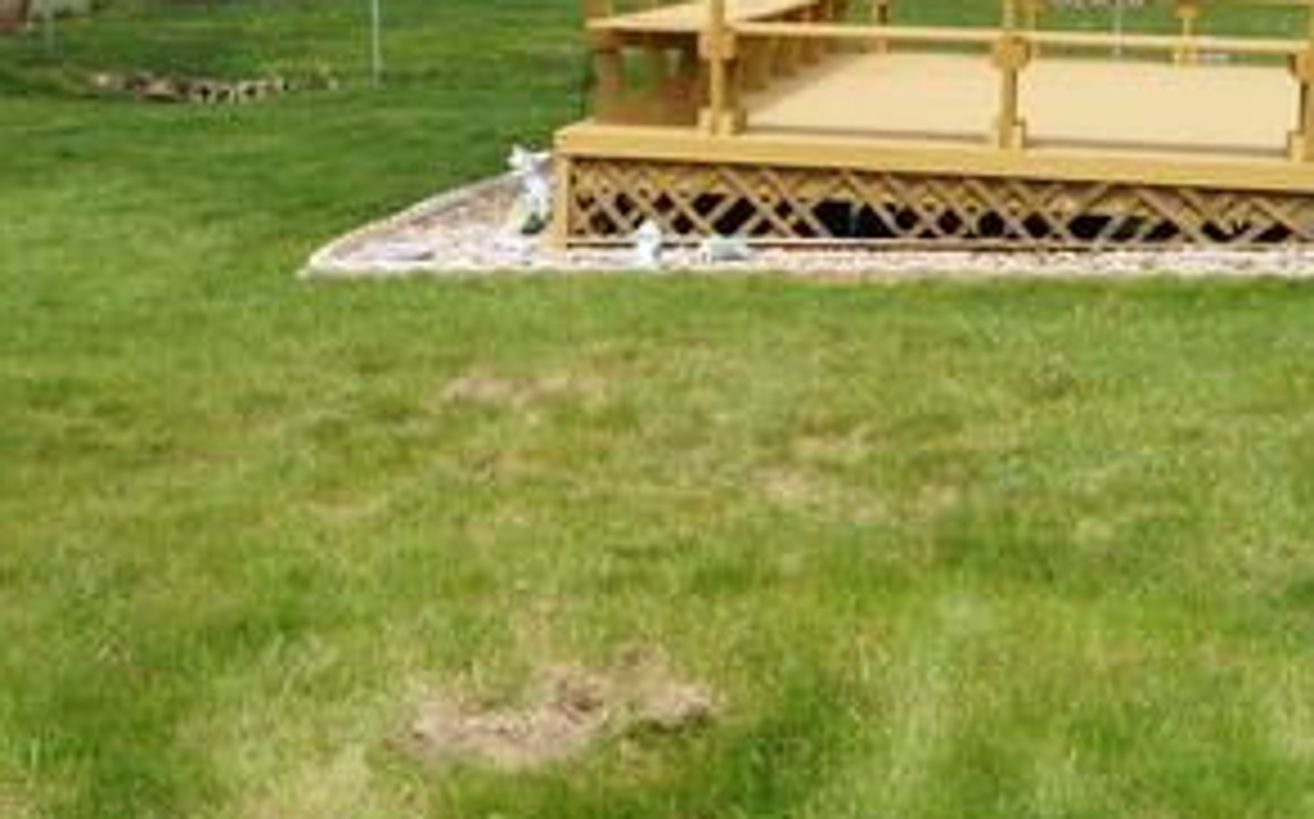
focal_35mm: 67
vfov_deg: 19.0
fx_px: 2397
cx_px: 351
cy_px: 40
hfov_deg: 30.2
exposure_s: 1/80
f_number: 11
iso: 100
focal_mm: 20
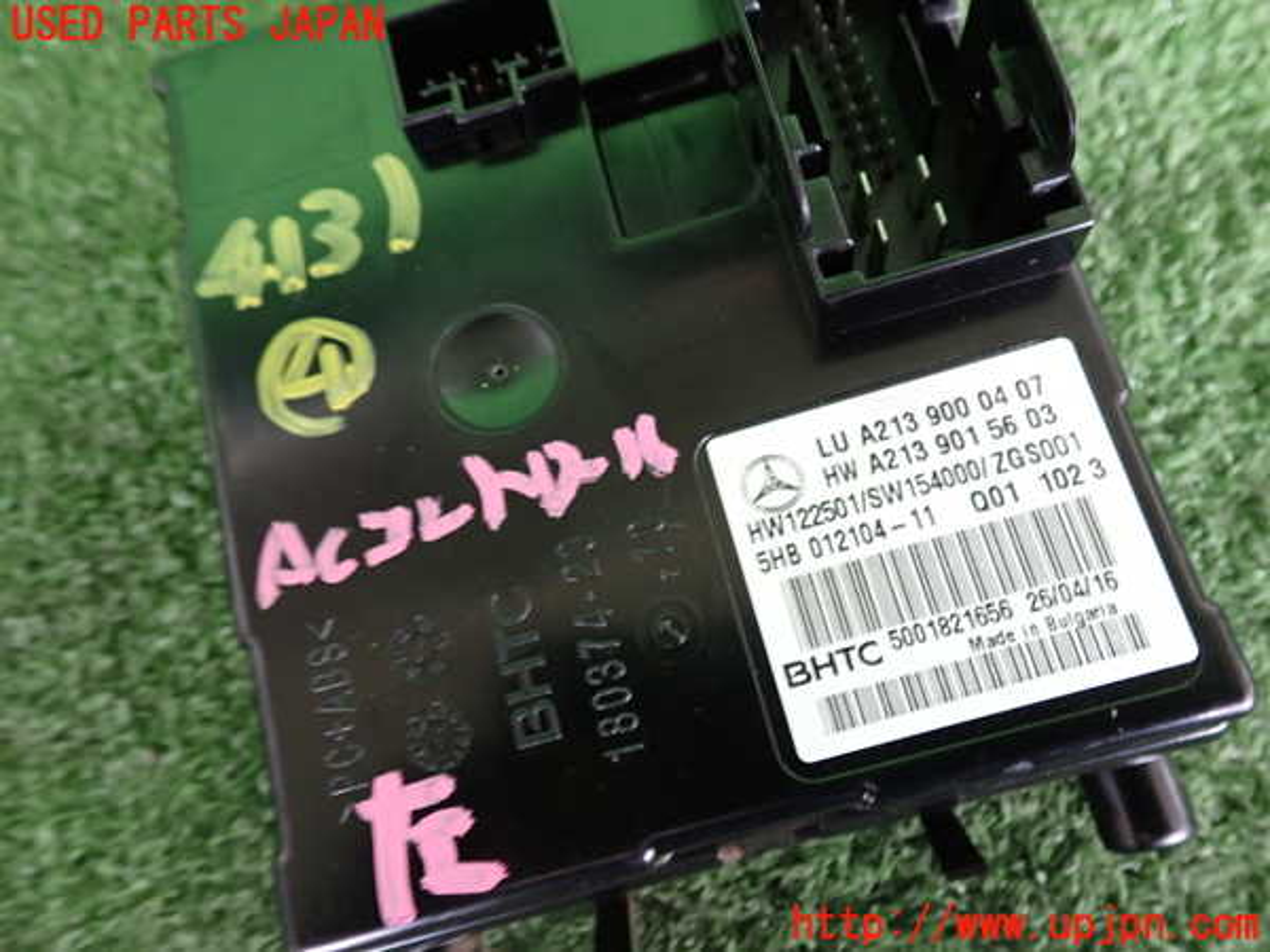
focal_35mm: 30
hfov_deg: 60.0
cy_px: 476
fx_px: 1101
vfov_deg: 46.8
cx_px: 635
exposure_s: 1/30
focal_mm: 5.4
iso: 250
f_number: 2.3
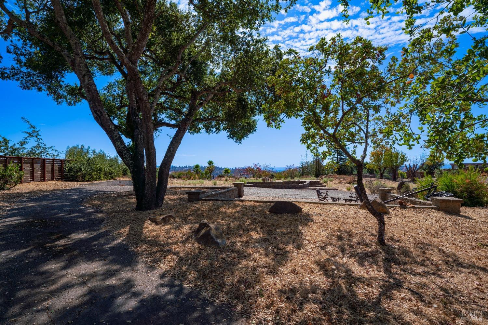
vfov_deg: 64.6
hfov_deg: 86.9
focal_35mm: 19
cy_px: 162
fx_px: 258
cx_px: 244
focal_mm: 19
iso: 100
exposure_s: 1/400
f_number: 8
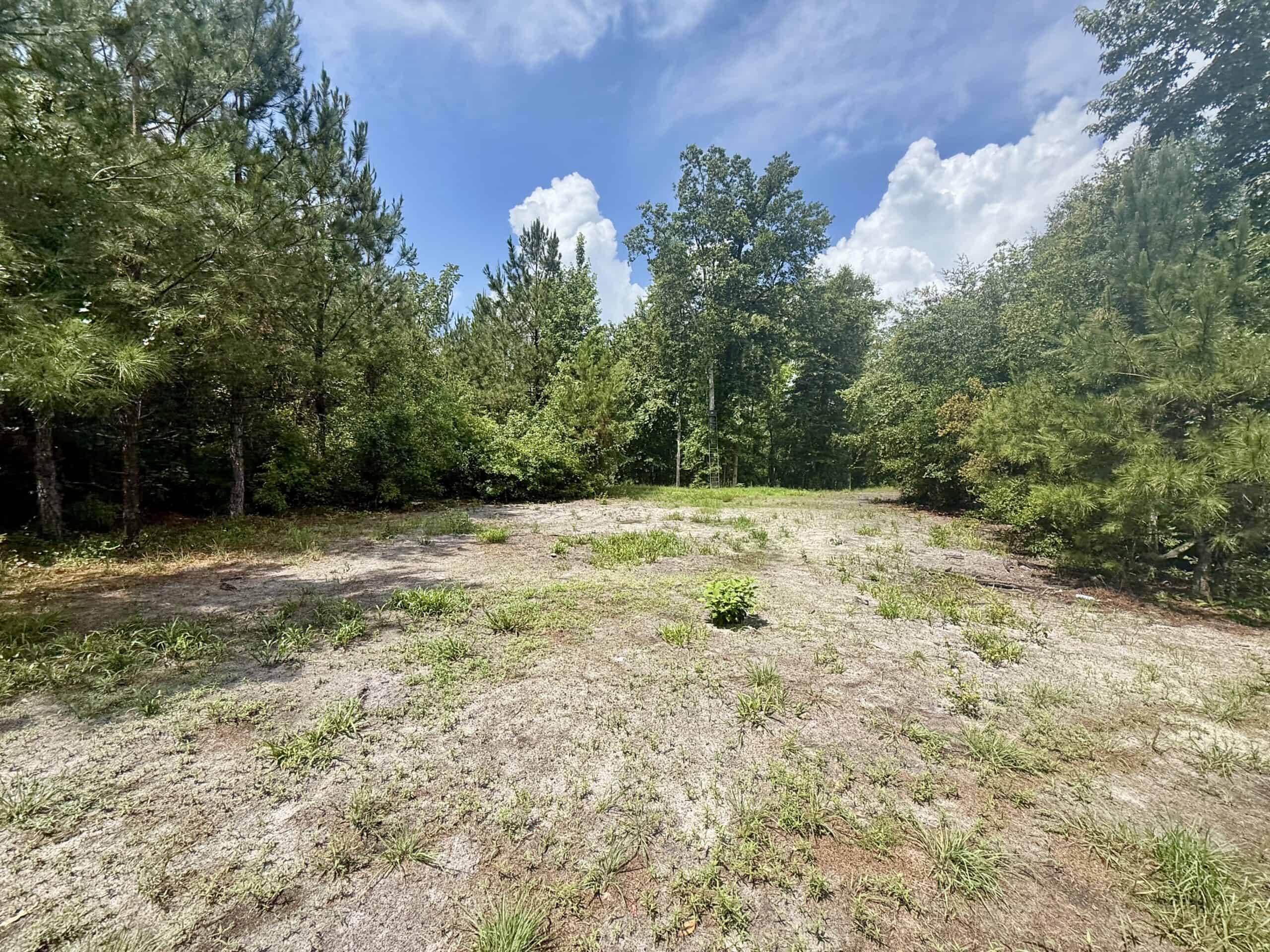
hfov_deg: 102.1
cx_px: 635
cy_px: 476
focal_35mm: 14
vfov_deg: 85.7
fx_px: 514
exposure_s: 1/1125
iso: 50
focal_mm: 2.22
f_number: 2.2
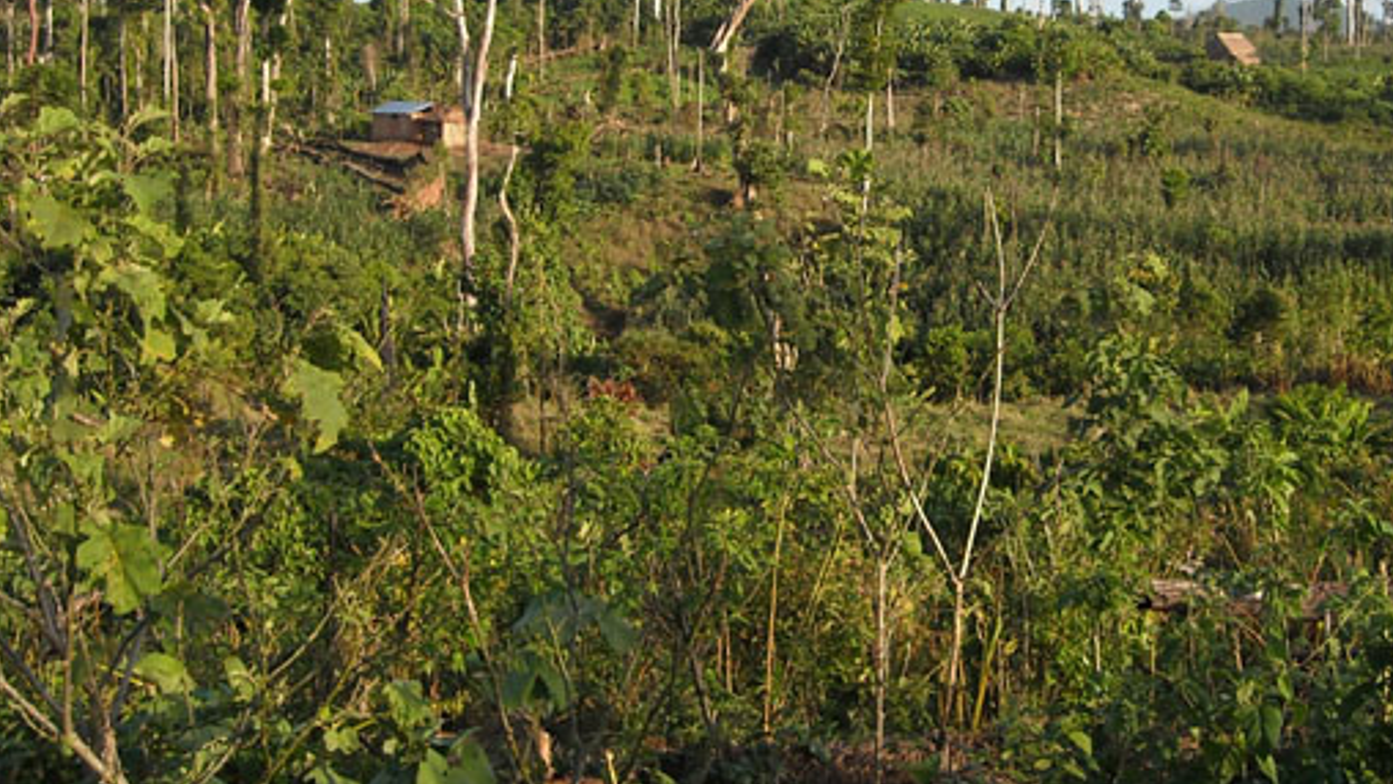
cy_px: 189
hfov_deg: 34.8
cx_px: 776
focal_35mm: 60
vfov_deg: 19.9
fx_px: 2217
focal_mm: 5.7
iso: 64
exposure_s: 1/135
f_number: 5.6
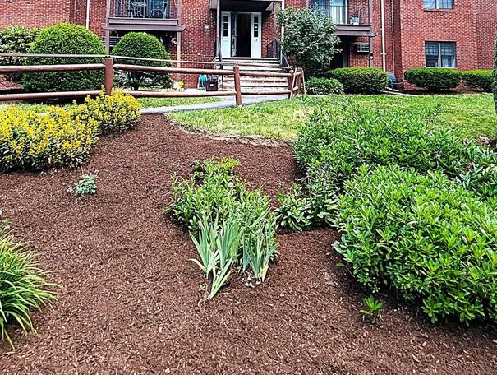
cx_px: 234
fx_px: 316
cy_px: 68
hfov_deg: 76.2
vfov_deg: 56.2
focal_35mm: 22
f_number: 2.2
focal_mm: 1.95
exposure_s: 1/1159
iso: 48
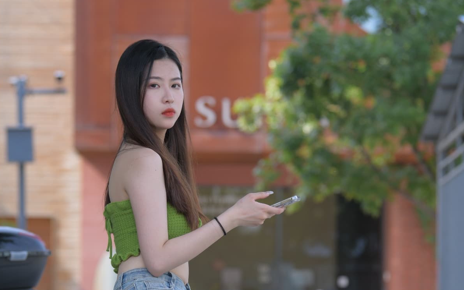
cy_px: 303
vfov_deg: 8.6
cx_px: 231
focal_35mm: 151
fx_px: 1909
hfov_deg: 13.9
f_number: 4
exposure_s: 1/640
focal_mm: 98
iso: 280
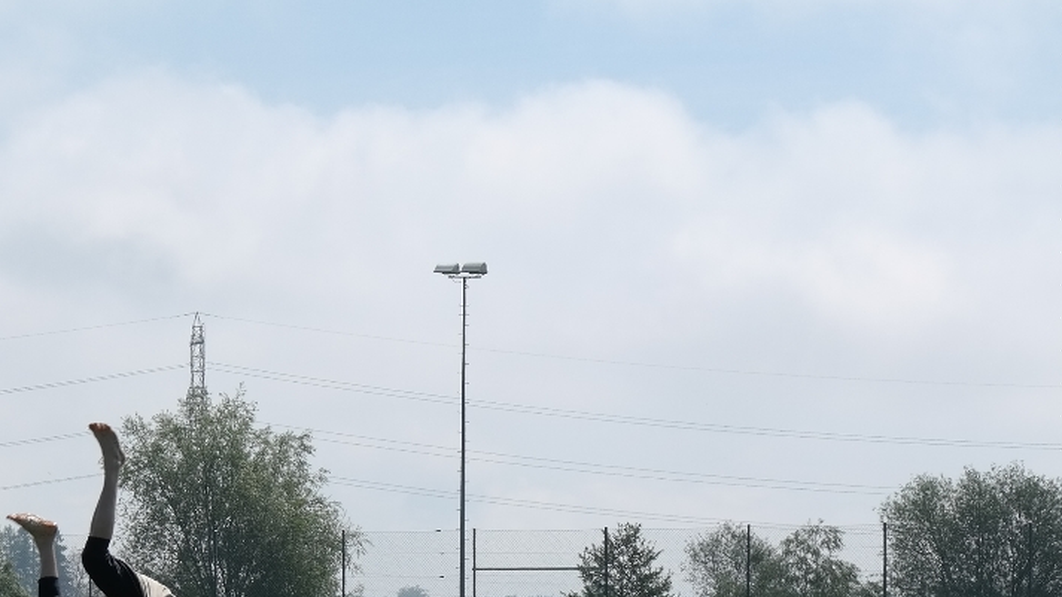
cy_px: 713
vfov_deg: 6.7
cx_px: 21
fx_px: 5097
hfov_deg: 11.8
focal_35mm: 181
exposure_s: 1/500
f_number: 7.1
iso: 100
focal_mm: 50
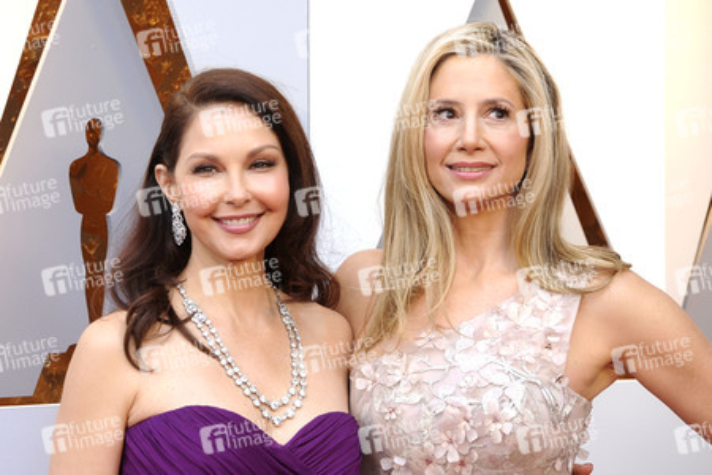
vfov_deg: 8.1
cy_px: 238
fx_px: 3362
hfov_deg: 12.1
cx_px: 356
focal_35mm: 170
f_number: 7.1
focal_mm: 170
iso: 1000
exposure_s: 1/250
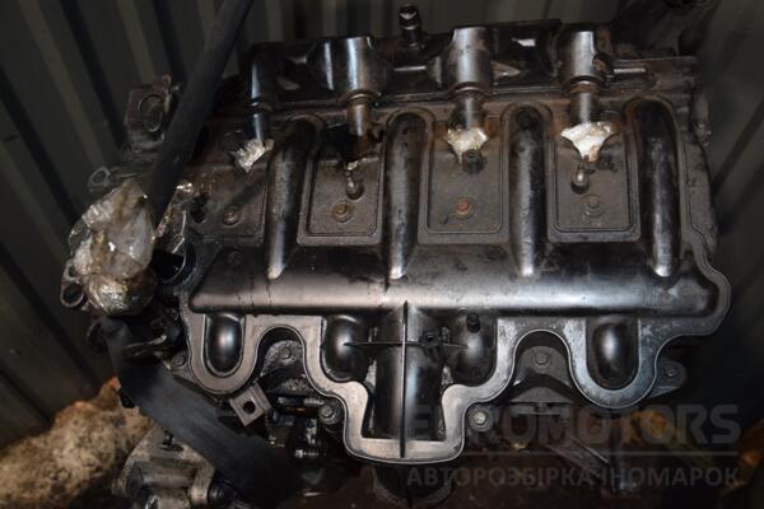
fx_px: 668
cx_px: 382
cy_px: 254
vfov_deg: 41.7
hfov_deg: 59.5
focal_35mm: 32
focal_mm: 21
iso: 800
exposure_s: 1/60
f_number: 5
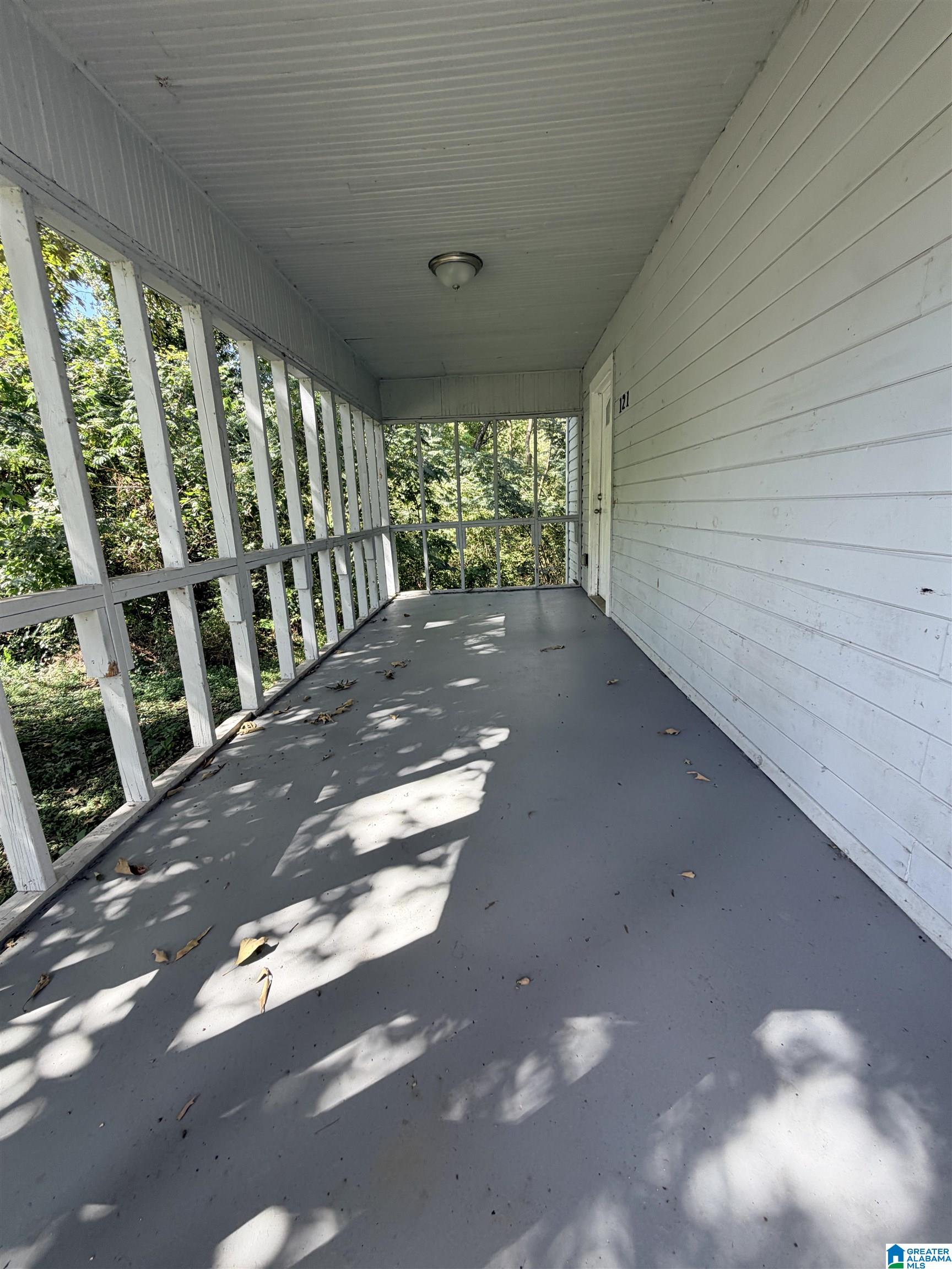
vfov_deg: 102.1
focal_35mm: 14
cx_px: 476
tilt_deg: -12.4
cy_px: 634
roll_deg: +2.1
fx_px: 513
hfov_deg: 85.7
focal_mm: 2.22
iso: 40
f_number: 2.2
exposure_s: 1/124
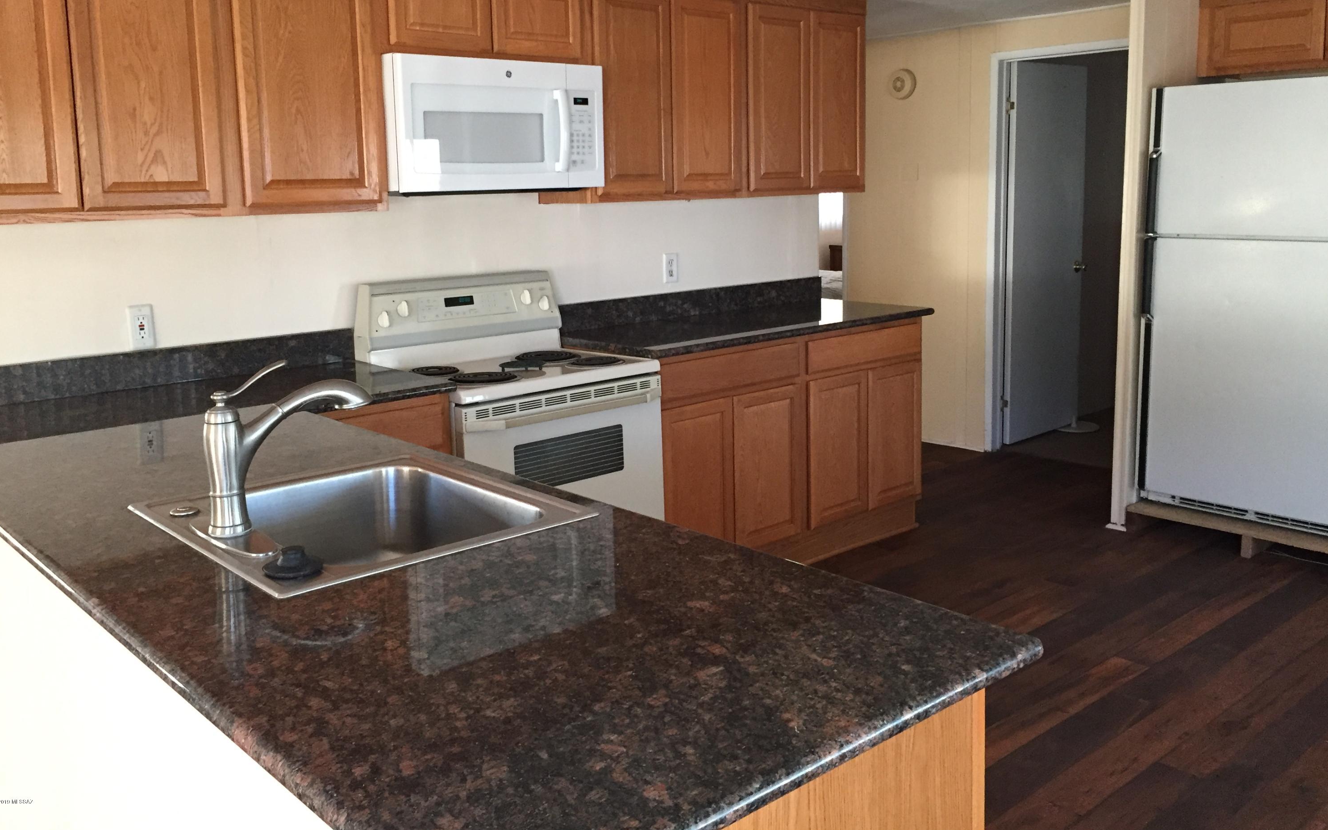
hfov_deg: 61.2
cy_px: 331
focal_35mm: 31
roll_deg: +0.8
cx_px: 661
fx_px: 1122
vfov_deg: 40.4
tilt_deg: -6.9
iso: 200
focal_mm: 4.15
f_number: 2.2
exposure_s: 1/30
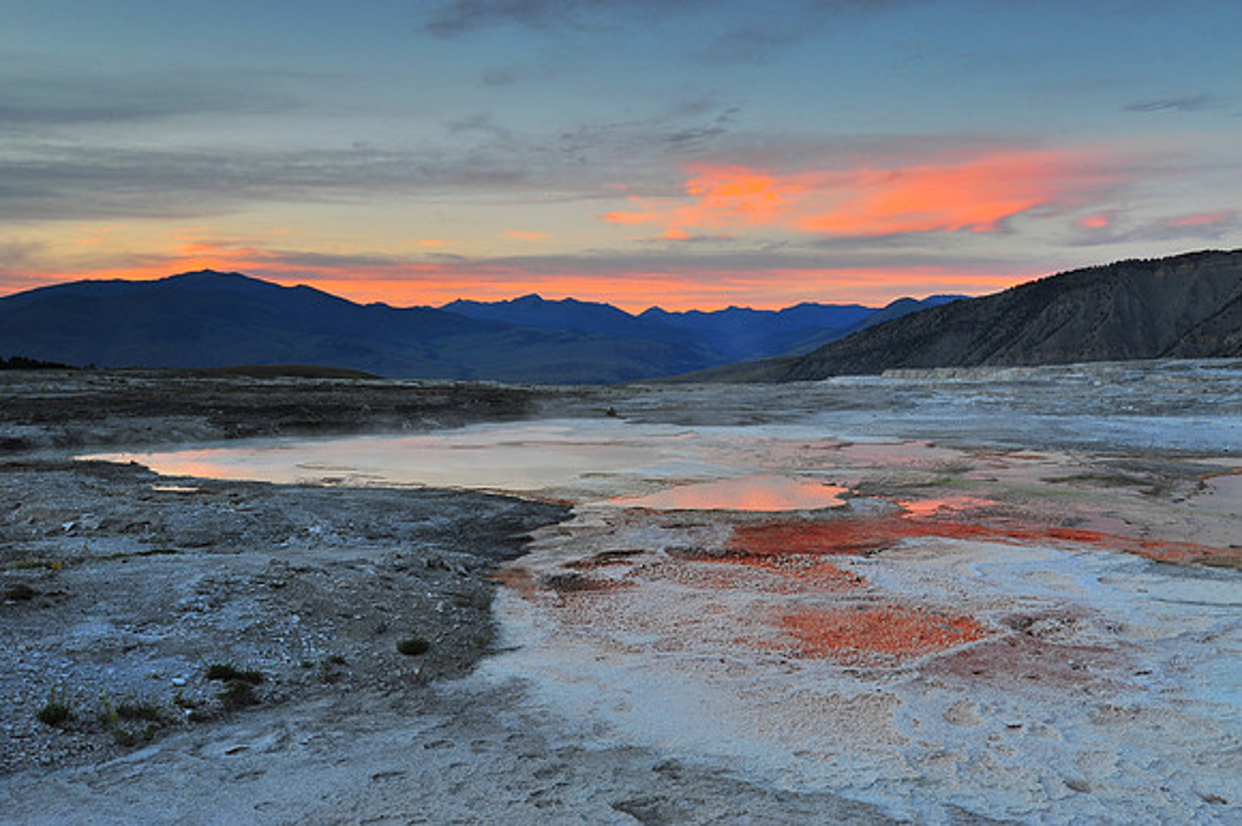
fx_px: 1207
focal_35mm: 35
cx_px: 621
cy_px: 413
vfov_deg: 37.8
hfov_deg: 54.5
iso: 200
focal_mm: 35
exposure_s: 1/5
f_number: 11
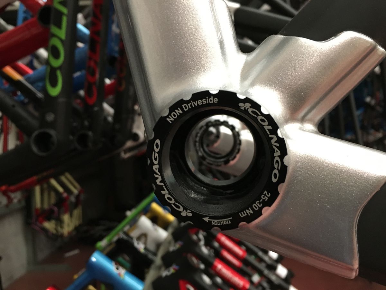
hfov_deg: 61.7
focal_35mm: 29
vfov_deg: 48.2
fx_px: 323
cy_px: 145
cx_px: 193
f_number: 2.2
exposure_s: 1/20
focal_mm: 4.15
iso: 200
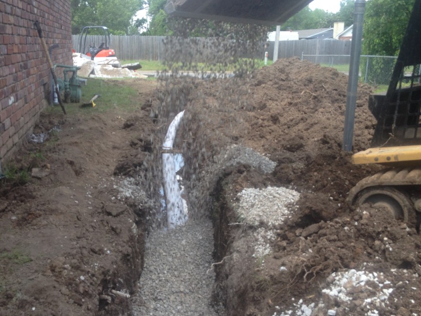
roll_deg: -0.5
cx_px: 195
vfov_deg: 34.4
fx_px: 511
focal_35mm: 42
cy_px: 164
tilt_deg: -15.8
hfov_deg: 44.8
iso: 50
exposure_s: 1/233
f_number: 2.4
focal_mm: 4.28
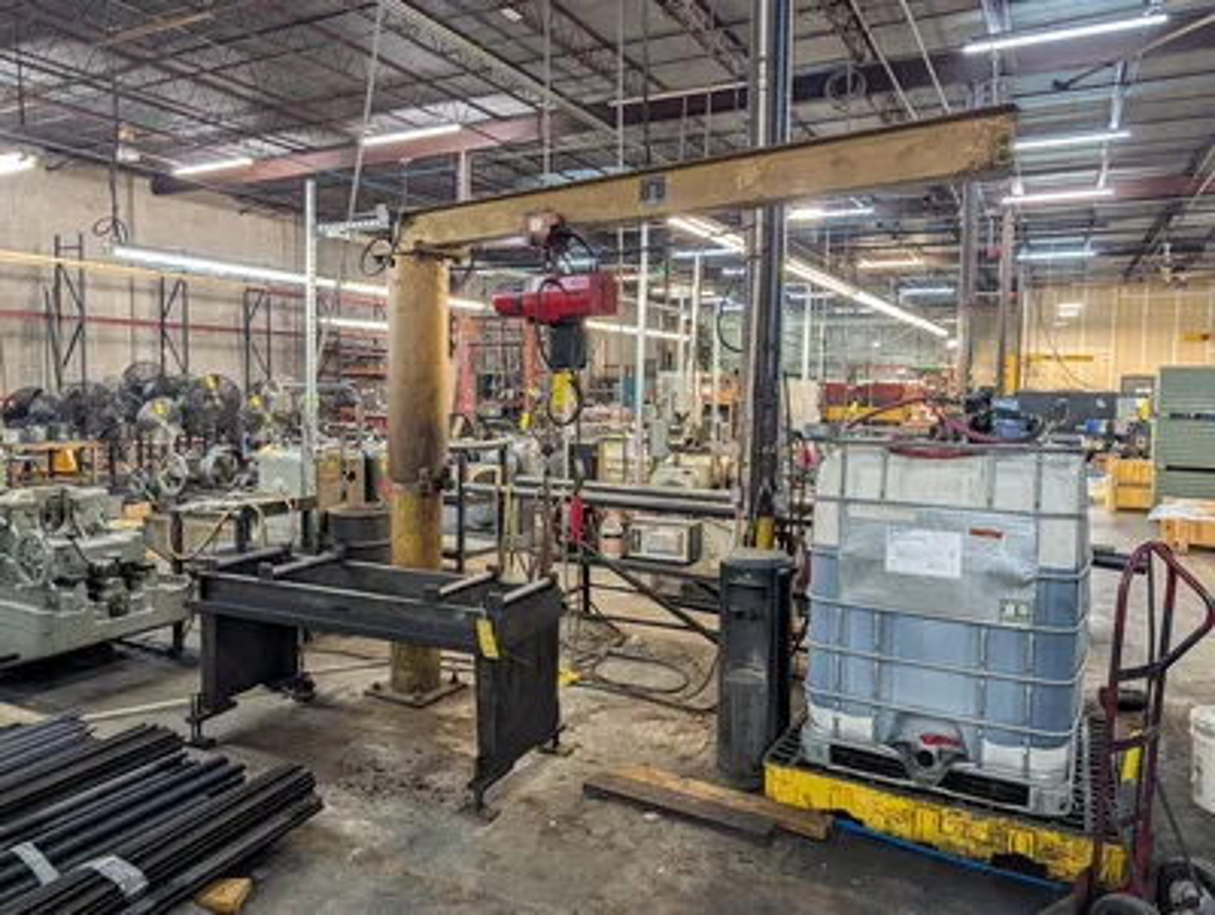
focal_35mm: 24
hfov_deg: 71.5
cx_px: 608
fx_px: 843
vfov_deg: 56.9
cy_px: 458
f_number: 1.68
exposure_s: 1/63.1
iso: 216
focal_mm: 6.9
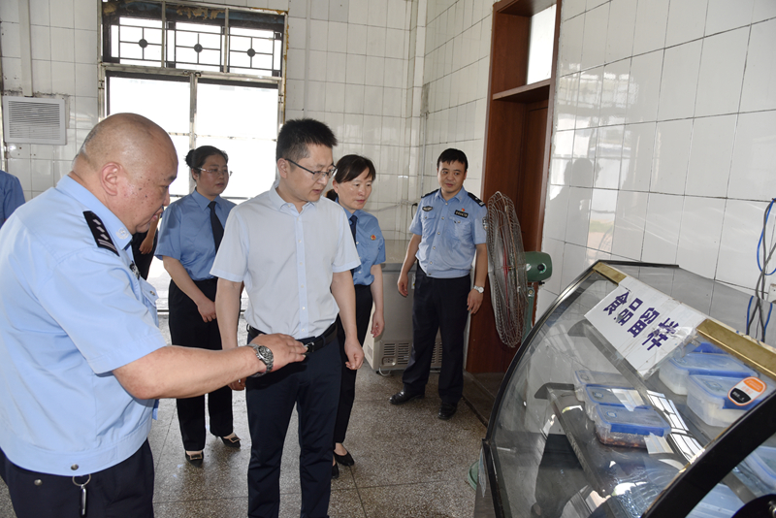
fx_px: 517
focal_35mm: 24
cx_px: 388
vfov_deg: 53.2
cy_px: 259
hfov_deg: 73.7
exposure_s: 1/125
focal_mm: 24
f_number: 5.6
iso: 400
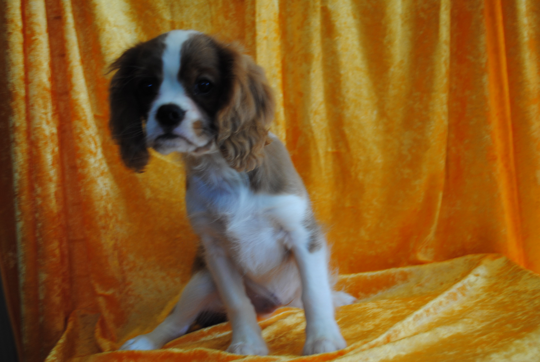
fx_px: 631
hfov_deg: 46.3
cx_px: 270
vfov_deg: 32.0
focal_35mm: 42
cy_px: 181
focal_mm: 28
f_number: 4.5
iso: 200
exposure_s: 1/40
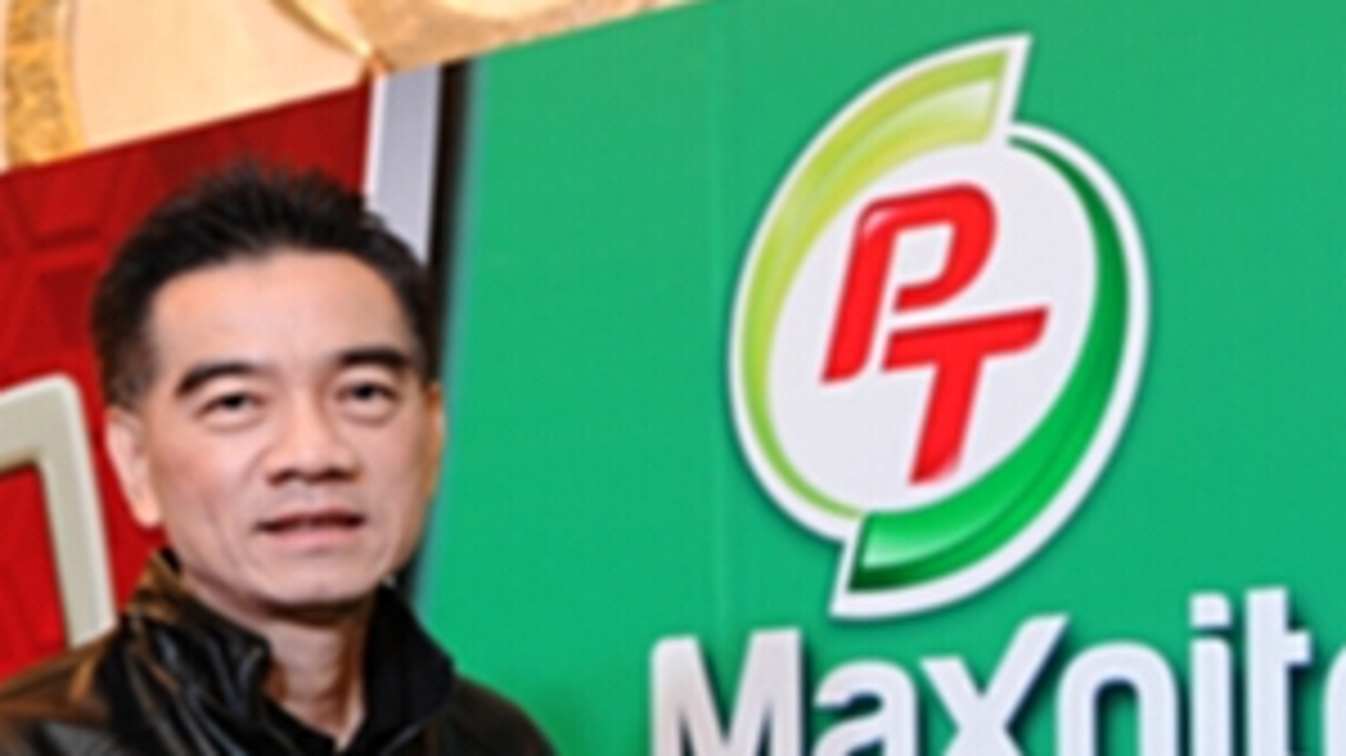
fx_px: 3604
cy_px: 932
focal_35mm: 101
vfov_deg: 11.7
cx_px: 675
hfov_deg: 21.2
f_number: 4
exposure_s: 1/125
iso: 1600
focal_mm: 45
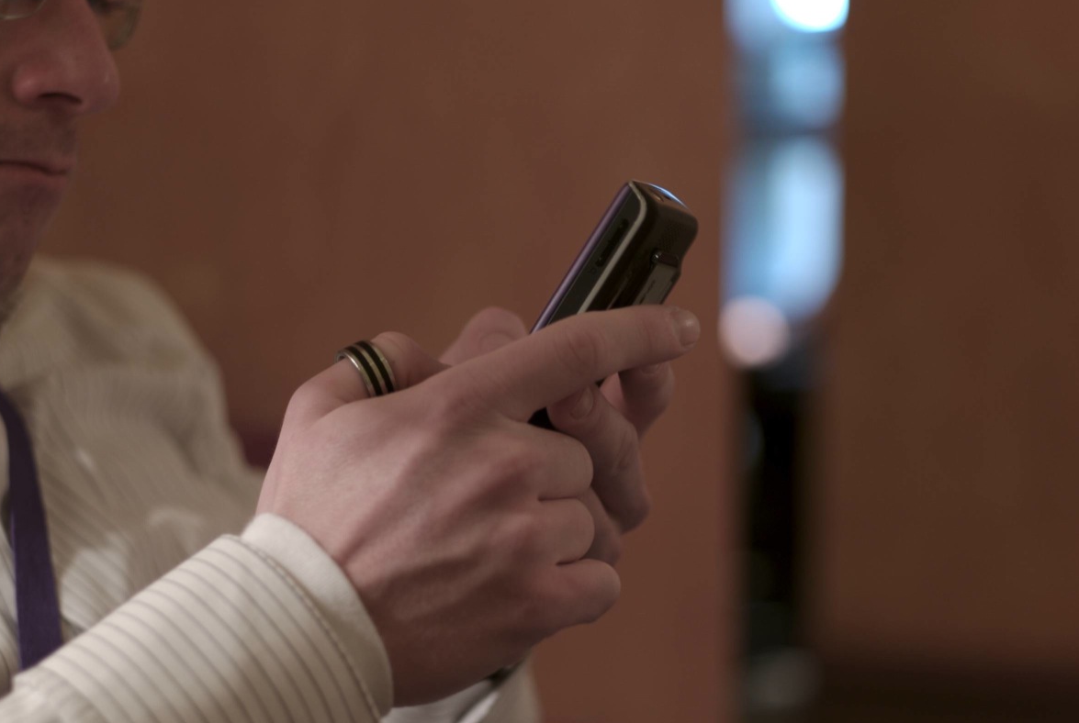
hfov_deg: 27.7
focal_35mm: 73
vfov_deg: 18.7
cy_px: 390
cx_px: 532
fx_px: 2192
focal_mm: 50
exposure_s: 1/20
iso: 160
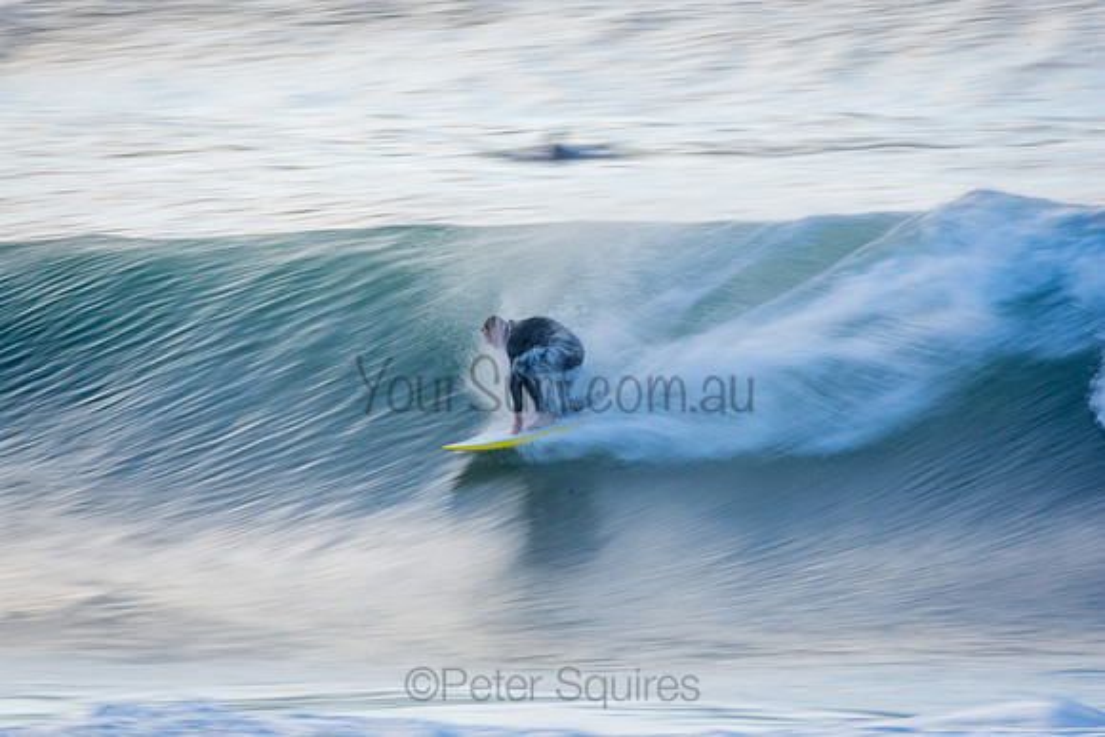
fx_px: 23025
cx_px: 552
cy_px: 368
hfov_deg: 2.7
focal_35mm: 750
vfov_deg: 1.8
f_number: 32
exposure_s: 1/20
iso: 200
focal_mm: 500
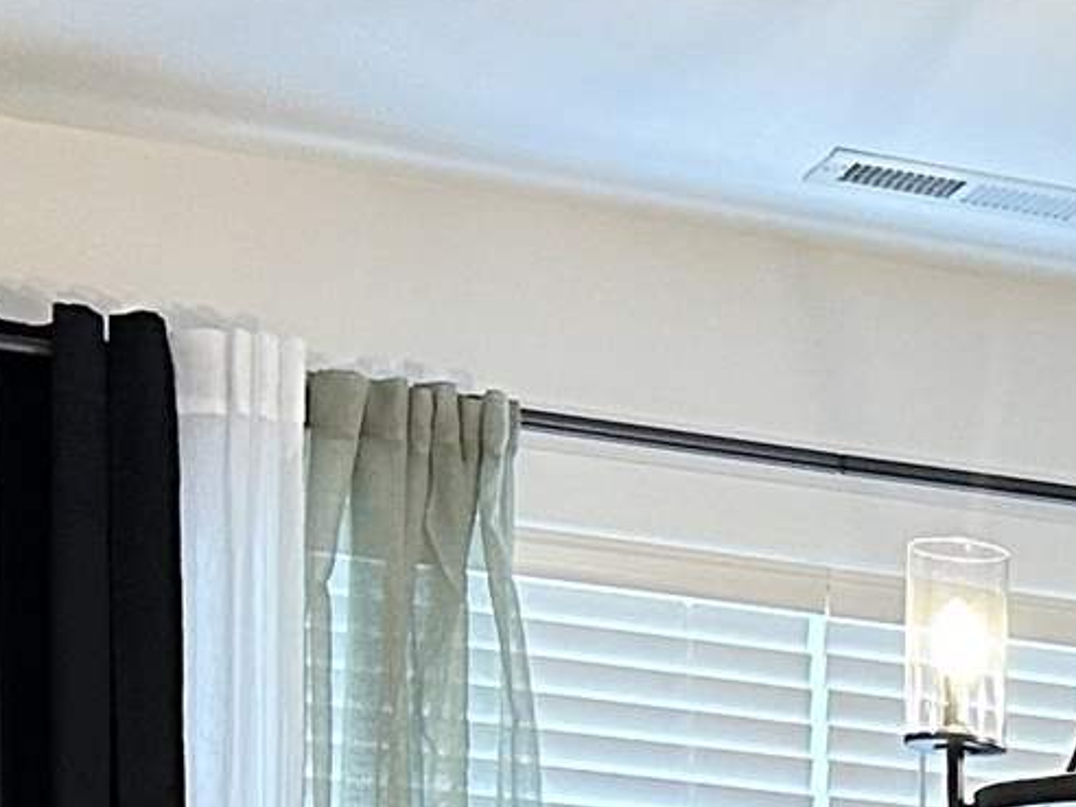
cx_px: 2156
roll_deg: -0.8
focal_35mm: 150
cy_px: 1734
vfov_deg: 9.2
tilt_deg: -1.5
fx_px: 4663
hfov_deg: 11.8
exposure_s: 1/60
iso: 400
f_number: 1.78
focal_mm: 6.86
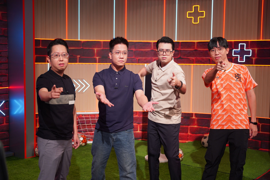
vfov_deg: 27.5
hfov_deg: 40.3
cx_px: 135
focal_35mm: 49
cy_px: 90
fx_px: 368
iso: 800
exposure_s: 1/100
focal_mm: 49.1
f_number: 2.8
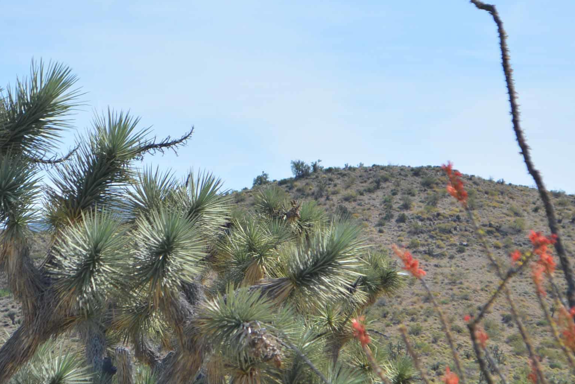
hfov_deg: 12.8
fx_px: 2557
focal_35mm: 160
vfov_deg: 8.6
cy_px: 324
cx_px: 240
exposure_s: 1/1600
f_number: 6.3
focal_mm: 55
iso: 400
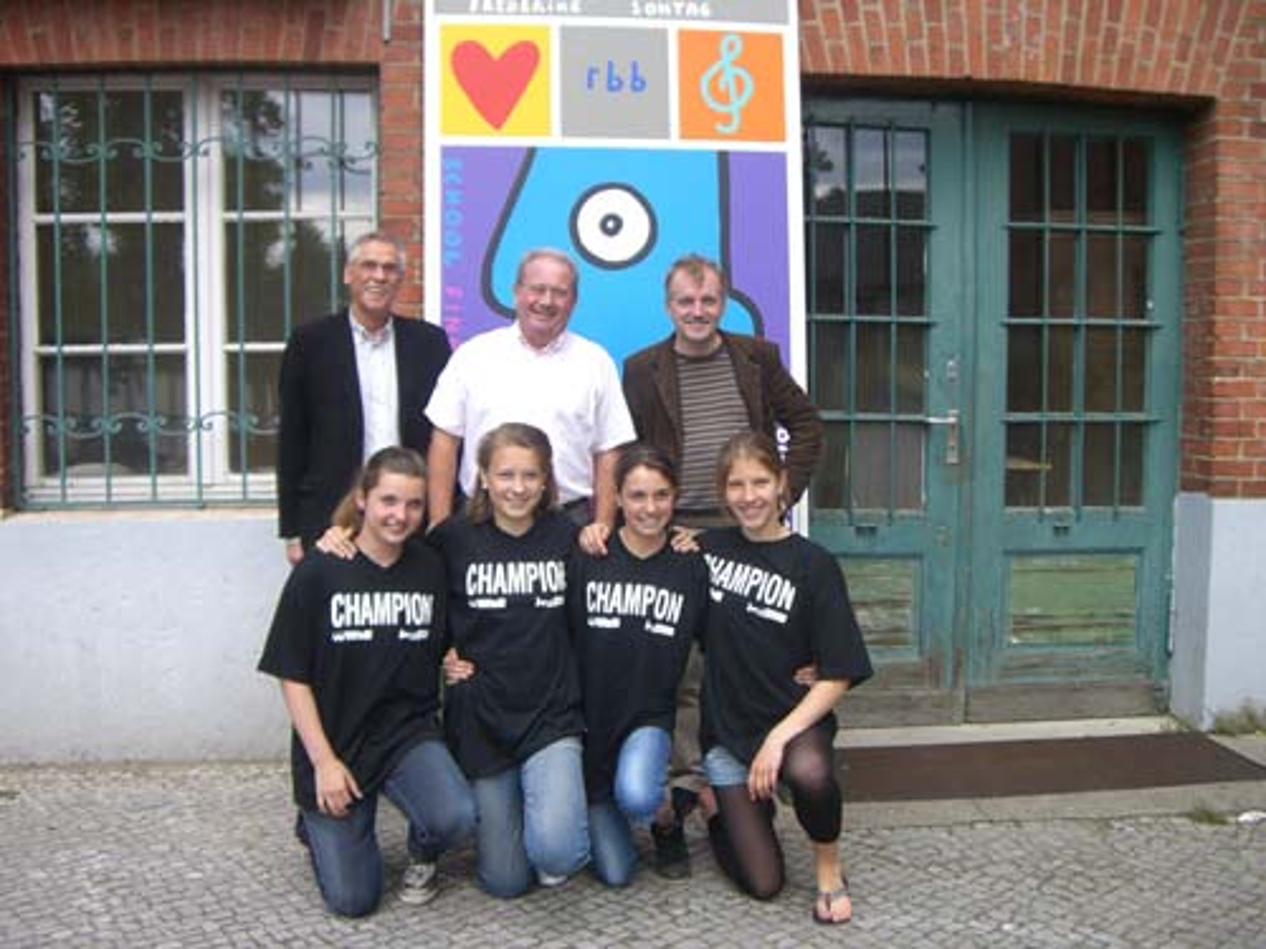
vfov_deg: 37.7
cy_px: 474
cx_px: 633
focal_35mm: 38
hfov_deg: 49.0
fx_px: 1390
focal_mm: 6.2
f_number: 2.7
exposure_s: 1/250
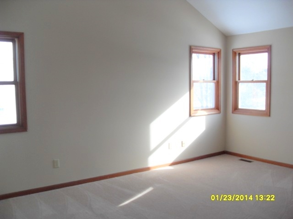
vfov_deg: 41.8
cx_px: 146
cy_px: 110
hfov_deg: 54.0
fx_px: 288
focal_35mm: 34
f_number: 2.8
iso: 80
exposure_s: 1/90
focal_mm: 6.3
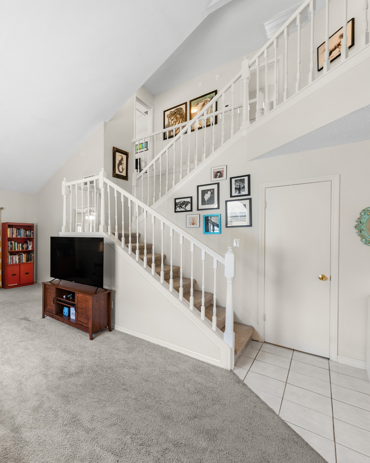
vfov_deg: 89.6
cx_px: 93
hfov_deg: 71.8
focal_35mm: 17
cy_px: 232
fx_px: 233
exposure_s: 1/5
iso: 100
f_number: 9
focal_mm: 12
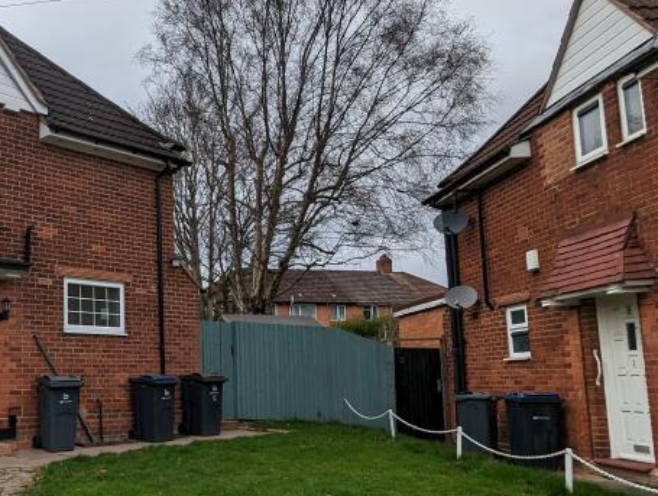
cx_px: 84
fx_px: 686
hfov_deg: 46.9
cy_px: 297
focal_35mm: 36
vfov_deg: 39.6
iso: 50
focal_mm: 2.35
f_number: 2.2
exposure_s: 1/1420
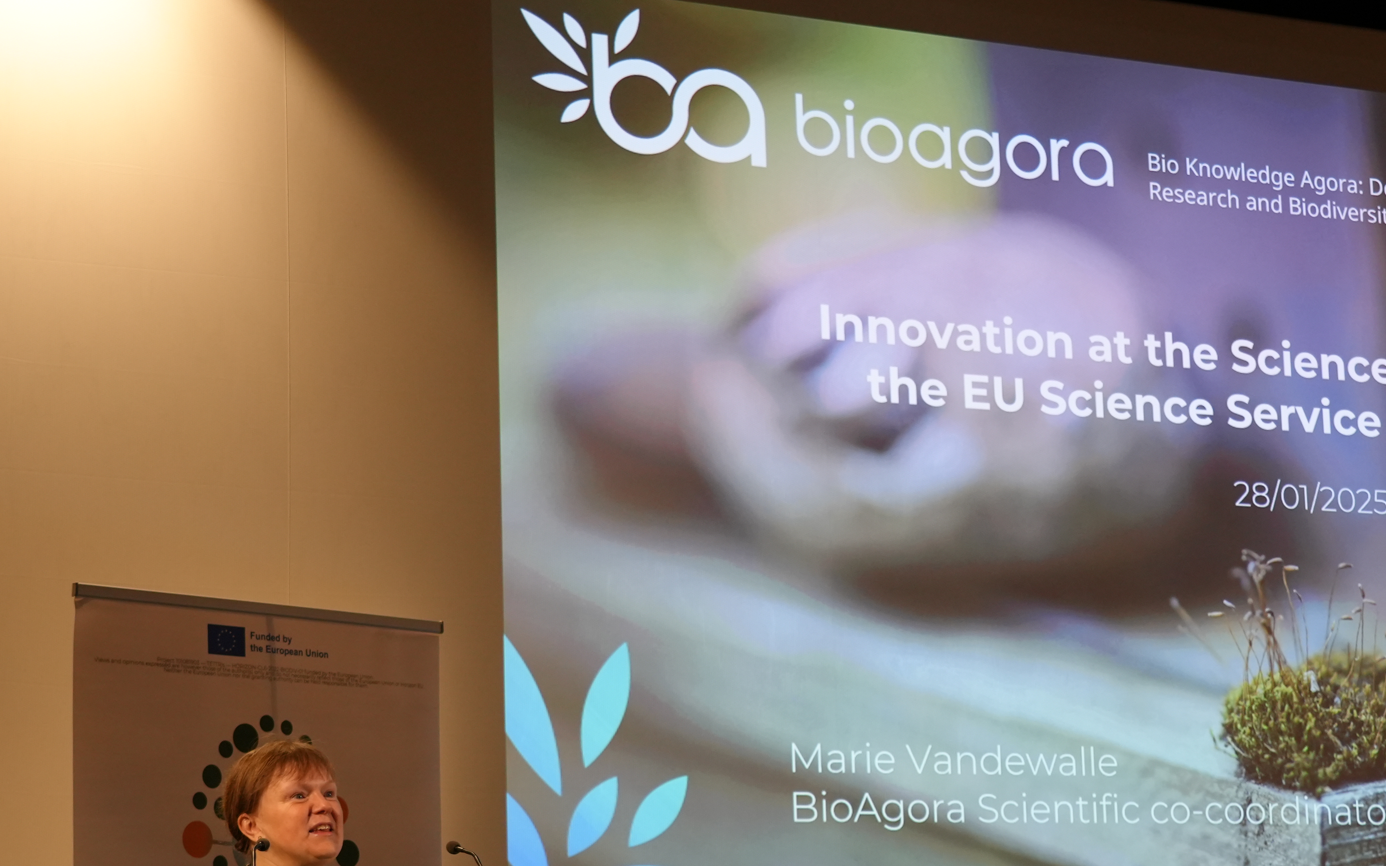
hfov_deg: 29.7
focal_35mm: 69
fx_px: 2606
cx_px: 867
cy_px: 717
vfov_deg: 18.7
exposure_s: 1/160
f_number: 4
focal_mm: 40
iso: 1600
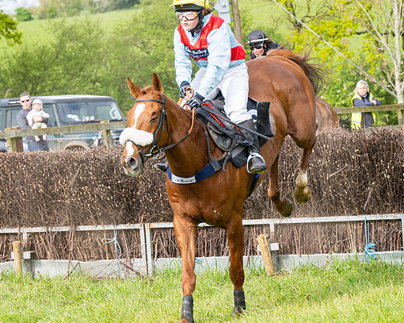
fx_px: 2186
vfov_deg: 8.4
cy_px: 168
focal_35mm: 183
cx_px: 180
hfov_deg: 10.6
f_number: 4
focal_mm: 98
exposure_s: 1/1600
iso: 400
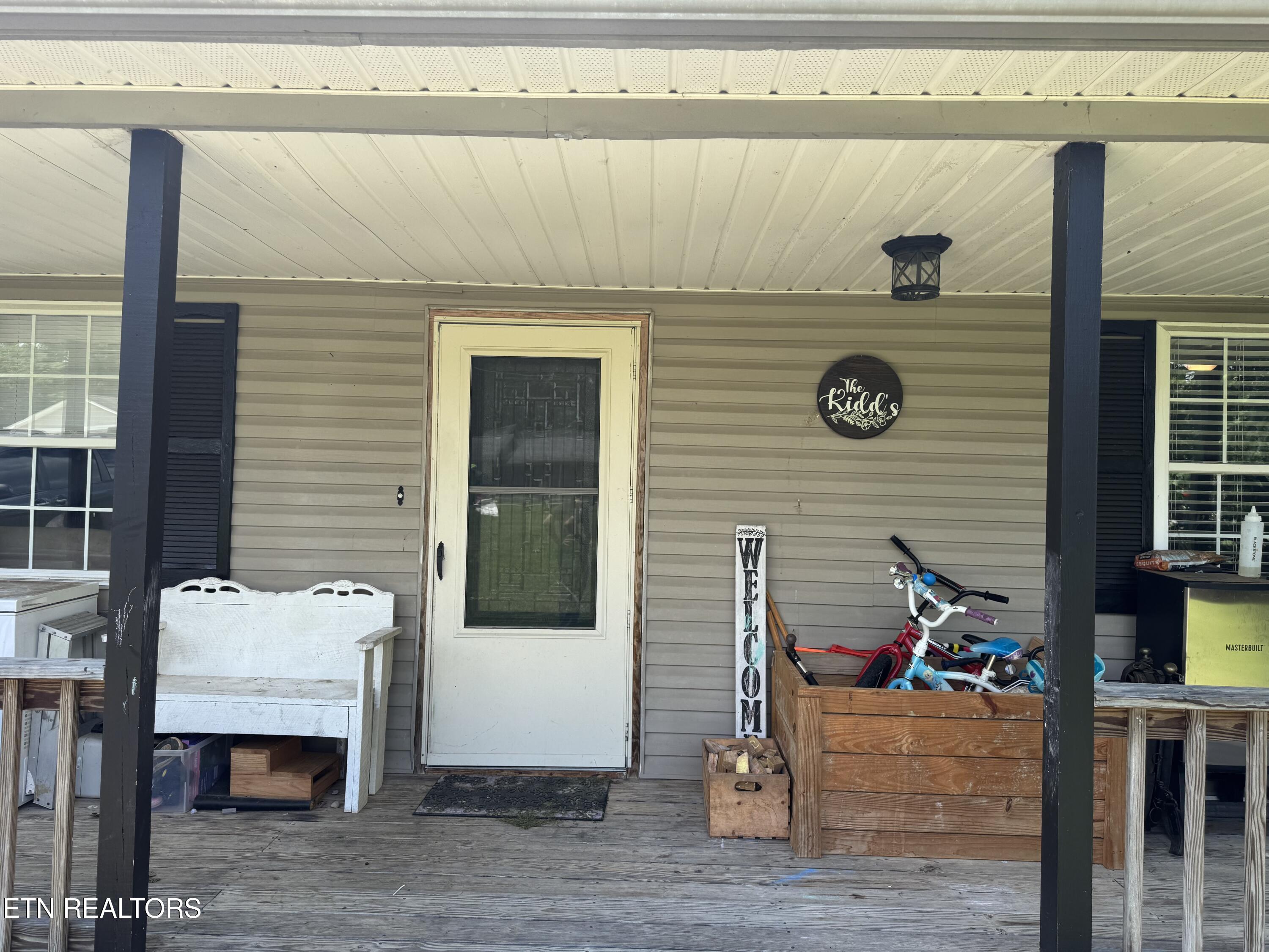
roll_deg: -1.1
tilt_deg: +0.4
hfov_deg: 71.6
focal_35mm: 24
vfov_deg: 56.8
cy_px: 476
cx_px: 634
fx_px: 880
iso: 80
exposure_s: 1/1010
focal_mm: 6.76
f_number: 1.78
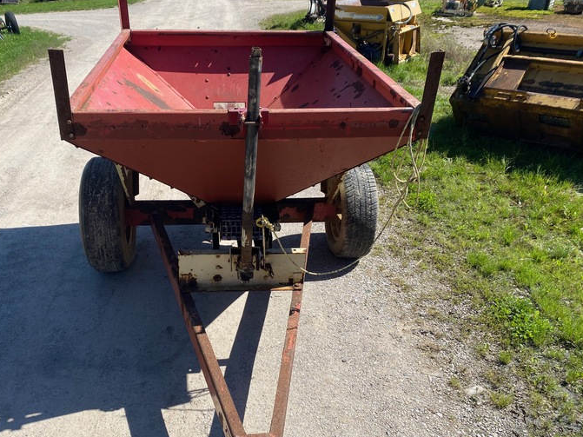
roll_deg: -1.3
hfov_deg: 58.1
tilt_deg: -29.5
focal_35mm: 31
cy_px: 259
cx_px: 244
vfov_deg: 45.2
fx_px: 522
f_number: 1.8
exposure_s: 1/2410
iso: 32
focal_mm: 4.25
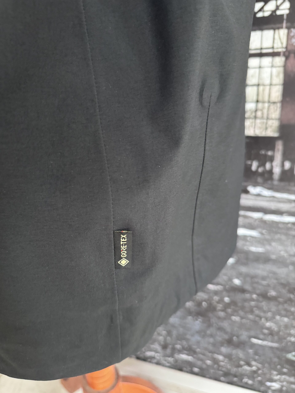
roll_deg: +2.1
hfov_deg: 56.8
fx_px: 273
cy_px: 196
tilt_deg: -19.5
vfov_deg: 71.6
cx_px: 148
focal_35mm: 24
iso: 800
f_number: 1.78
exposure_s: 1/44
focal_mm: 6.76
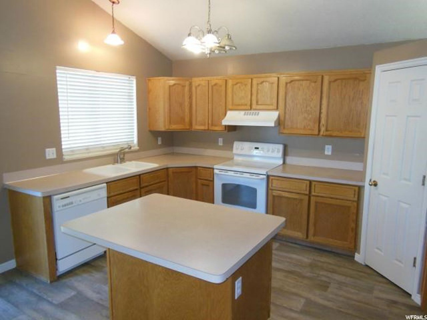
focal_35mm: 25
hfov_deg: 69.4
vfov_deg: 54.9
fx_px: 308
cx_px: 214
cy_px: 160
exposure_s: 1/30
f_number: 3.5
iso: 320
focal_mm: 4.5
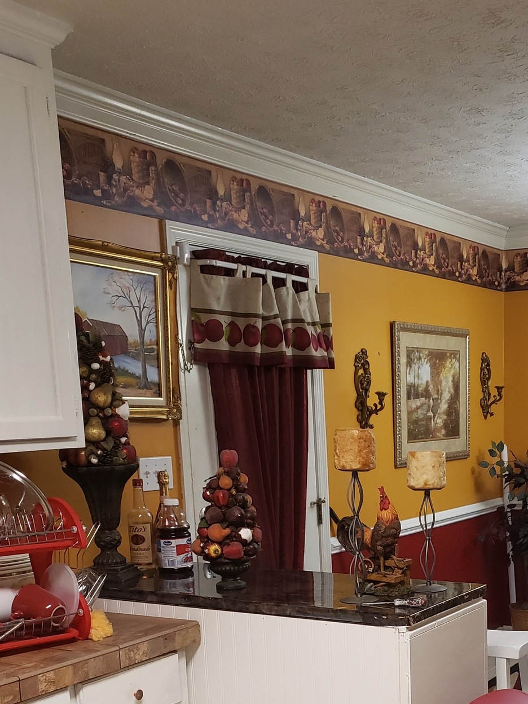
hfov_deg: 29.3
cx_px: 452
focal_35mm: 48
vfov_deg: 37.7
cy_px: 598
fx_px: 976
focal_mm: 4.3
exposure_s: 1/60
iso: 200
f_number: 1.5
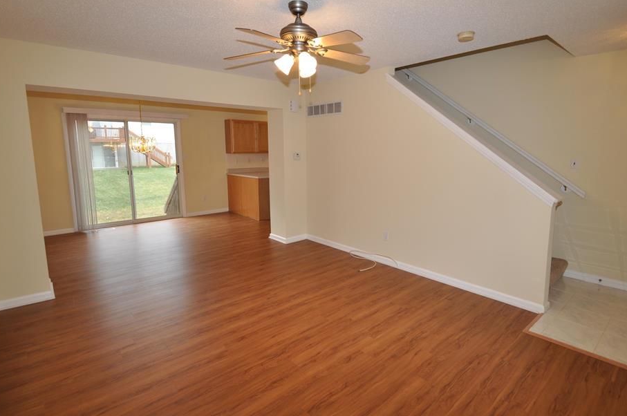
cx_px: 344
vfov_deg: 67.1
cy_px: 190
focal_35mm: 18
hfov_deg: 89.8
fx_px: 313
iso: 400
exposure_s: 1/100
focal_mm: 10
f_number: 5
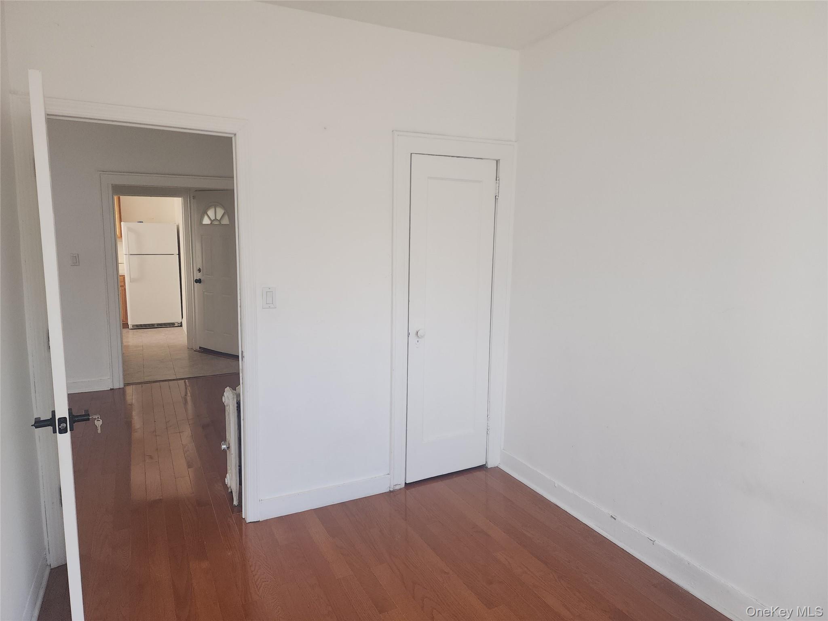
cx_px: 414
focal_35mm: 23
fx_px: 550
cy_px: 310
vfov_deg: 58.9
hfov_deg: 73.9
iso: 40
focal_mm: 6.4
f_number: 1.8
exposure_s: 1/60
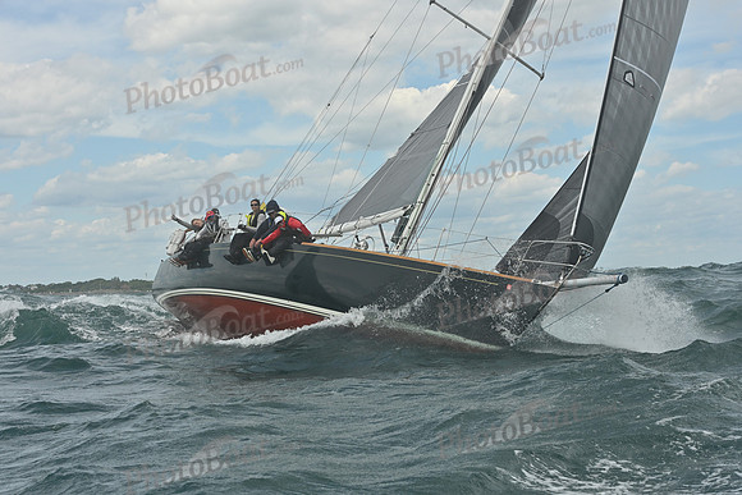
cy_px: 248
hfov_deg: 27.0
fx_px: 1546
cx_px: 371
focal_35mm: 75
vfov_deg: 18.2
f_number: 9
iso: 320
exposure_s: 1/1250
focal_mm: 75
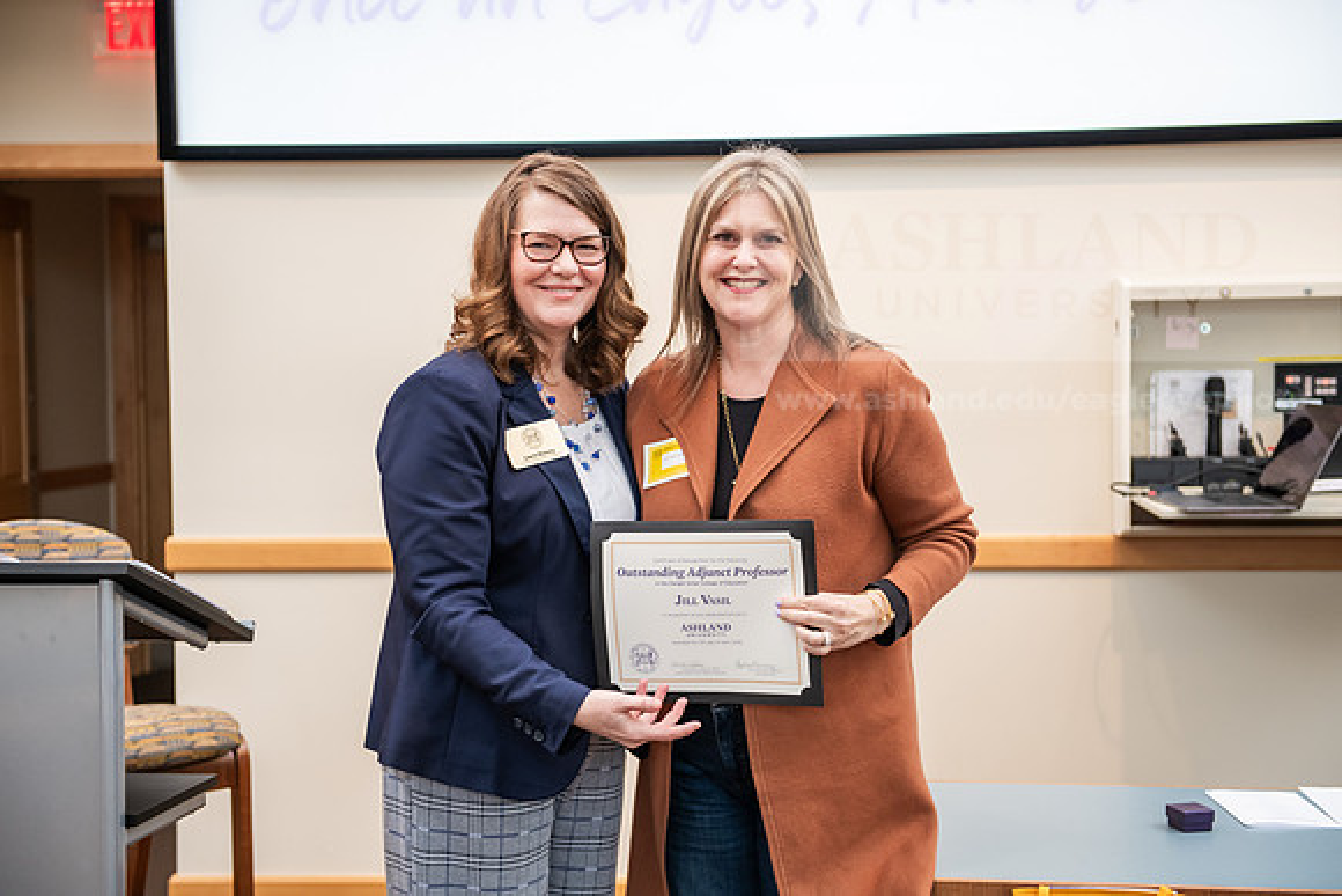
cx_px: 671
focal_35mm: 55
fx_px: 2051
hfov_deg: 36.2
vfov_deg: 24.6
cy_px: 448
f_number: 3.5
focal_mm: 55
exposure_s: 1/160
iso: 1000
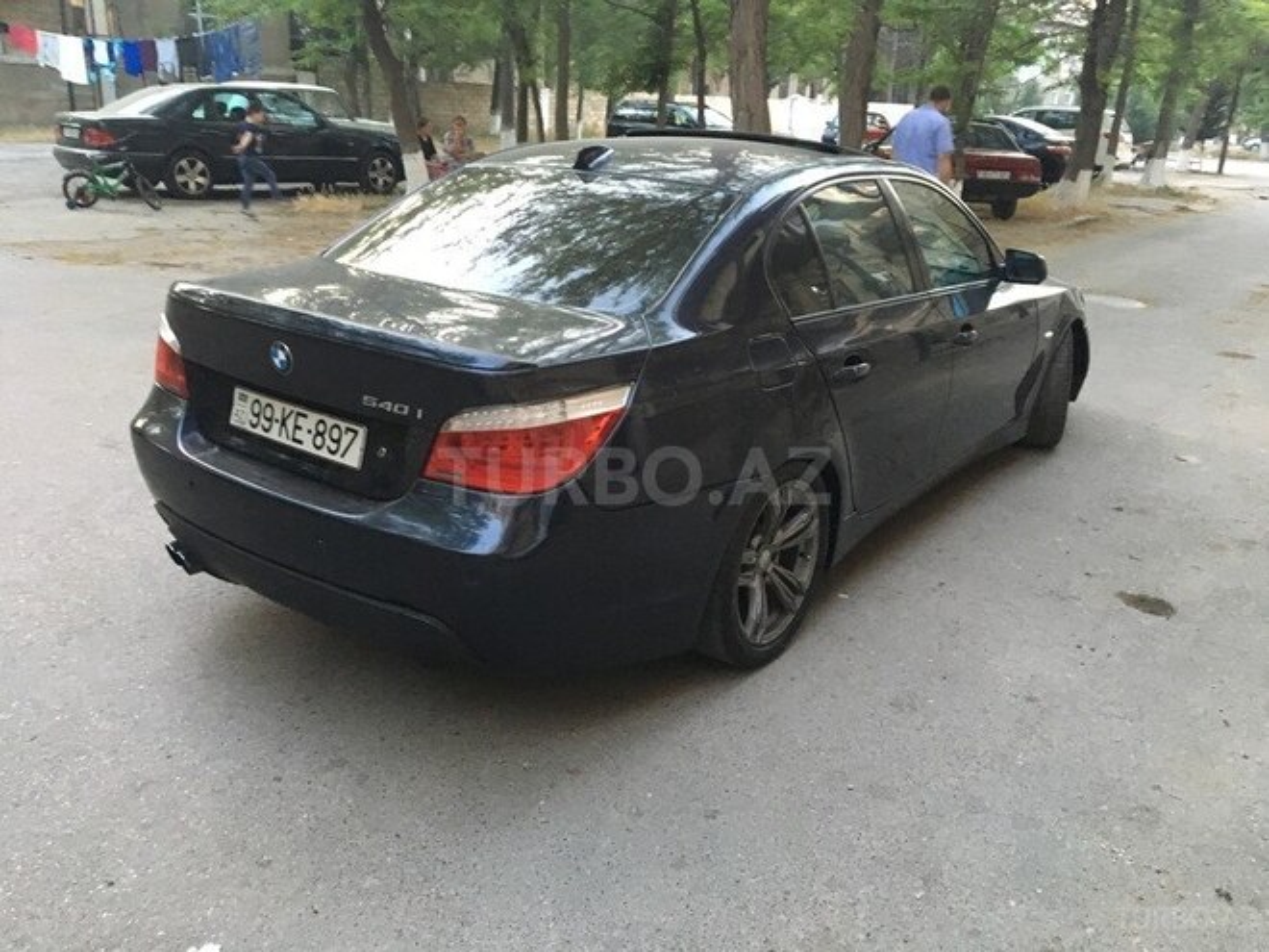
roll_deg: -2.8
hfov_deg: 61.7
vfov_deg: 48.2
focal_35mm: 29
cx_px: 634
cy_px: 476
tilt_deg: -20.8
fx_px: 1063
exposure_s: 1/25
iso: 200
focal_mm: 4.15
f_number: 2.2
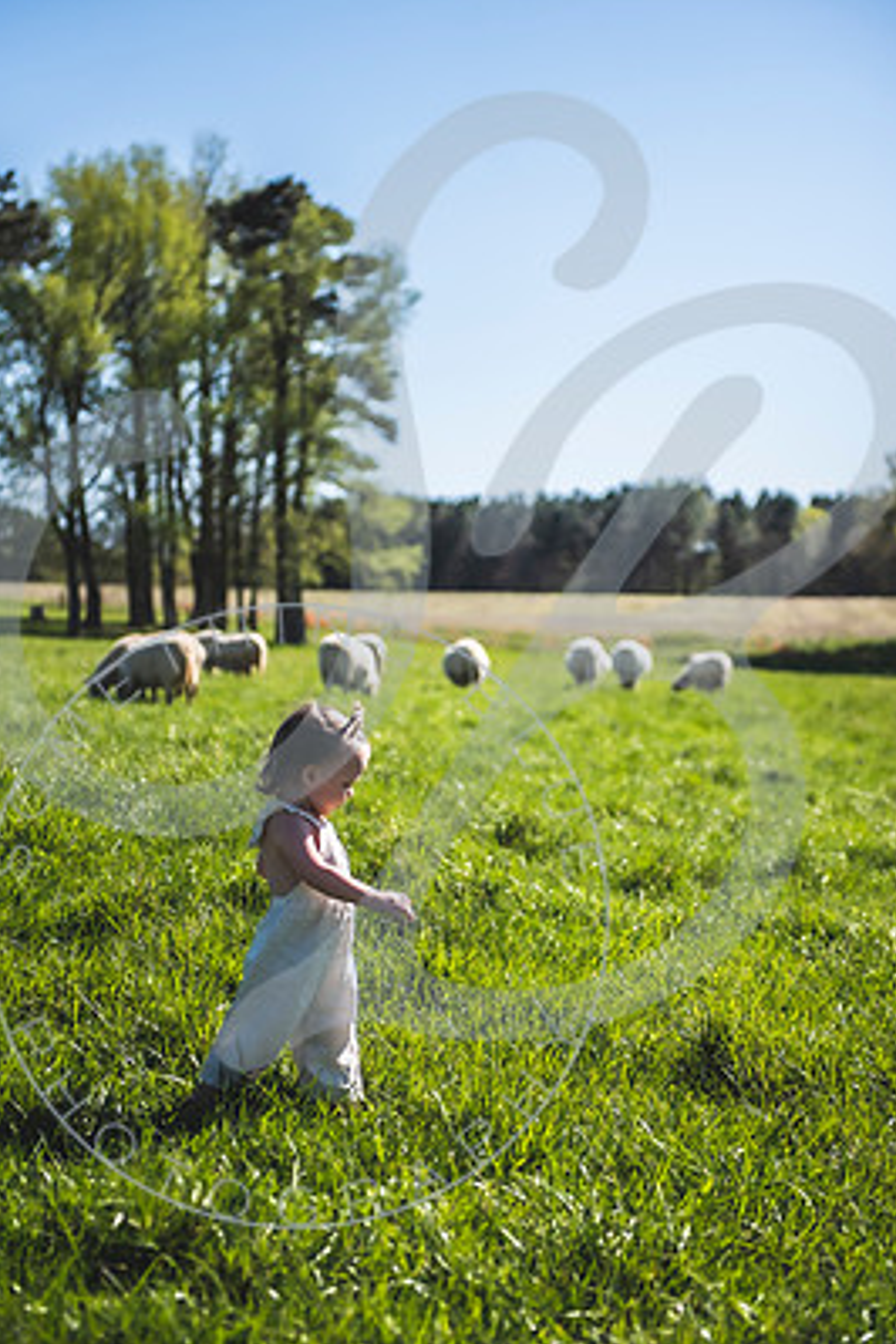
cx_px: 448
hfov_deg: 17.3
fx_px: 2949
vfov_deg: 25.7
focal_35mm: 79
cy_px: 660
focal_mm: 70
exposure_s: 1/2500
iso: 100
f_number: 2.8
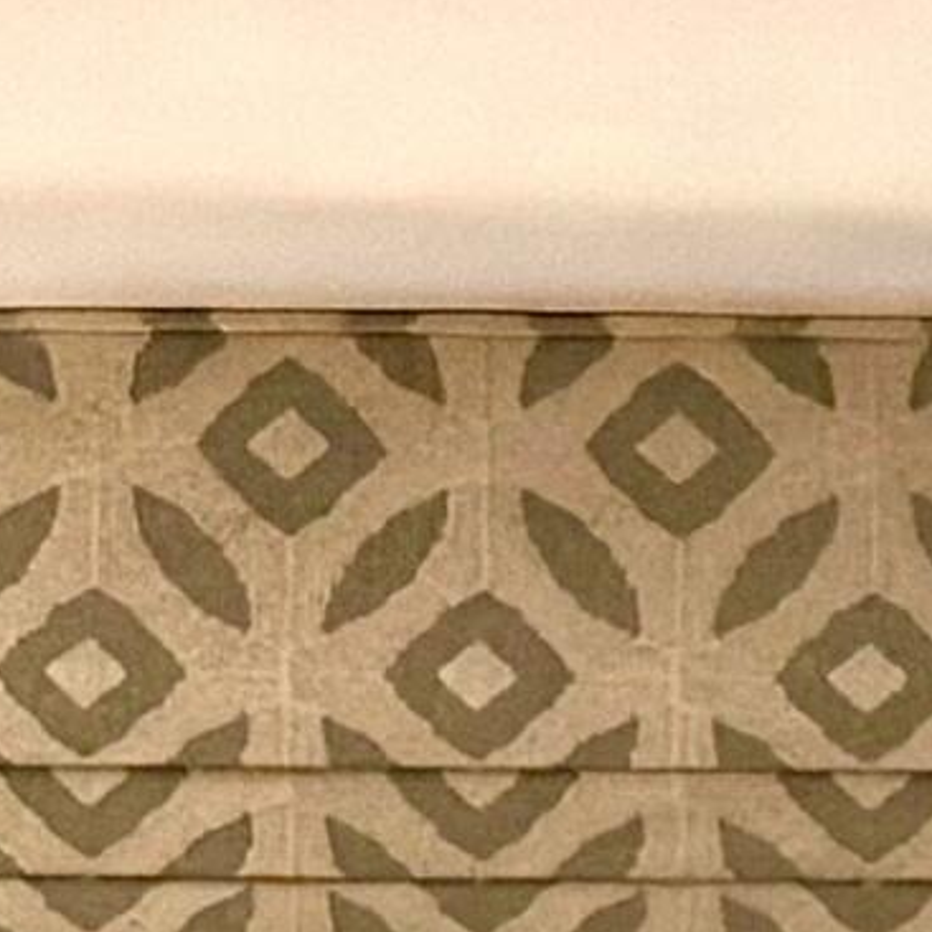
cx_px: 2956
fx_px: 11453
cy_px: 2227
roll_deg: -0.2
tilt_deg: +0.3
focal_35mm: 376
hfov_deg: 4.5
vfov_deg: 4.6
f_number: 1.6
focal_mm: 5.96
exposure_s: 1/271
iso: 40
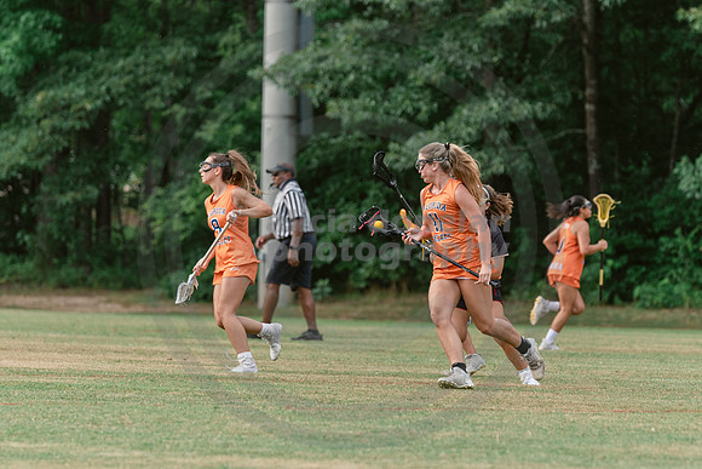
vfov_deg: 3.8
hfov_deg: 5.7
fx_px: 7017
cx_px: 423
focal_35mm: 360
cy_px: 249
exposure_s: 1/640
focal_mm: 200
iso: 250
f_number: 3.2
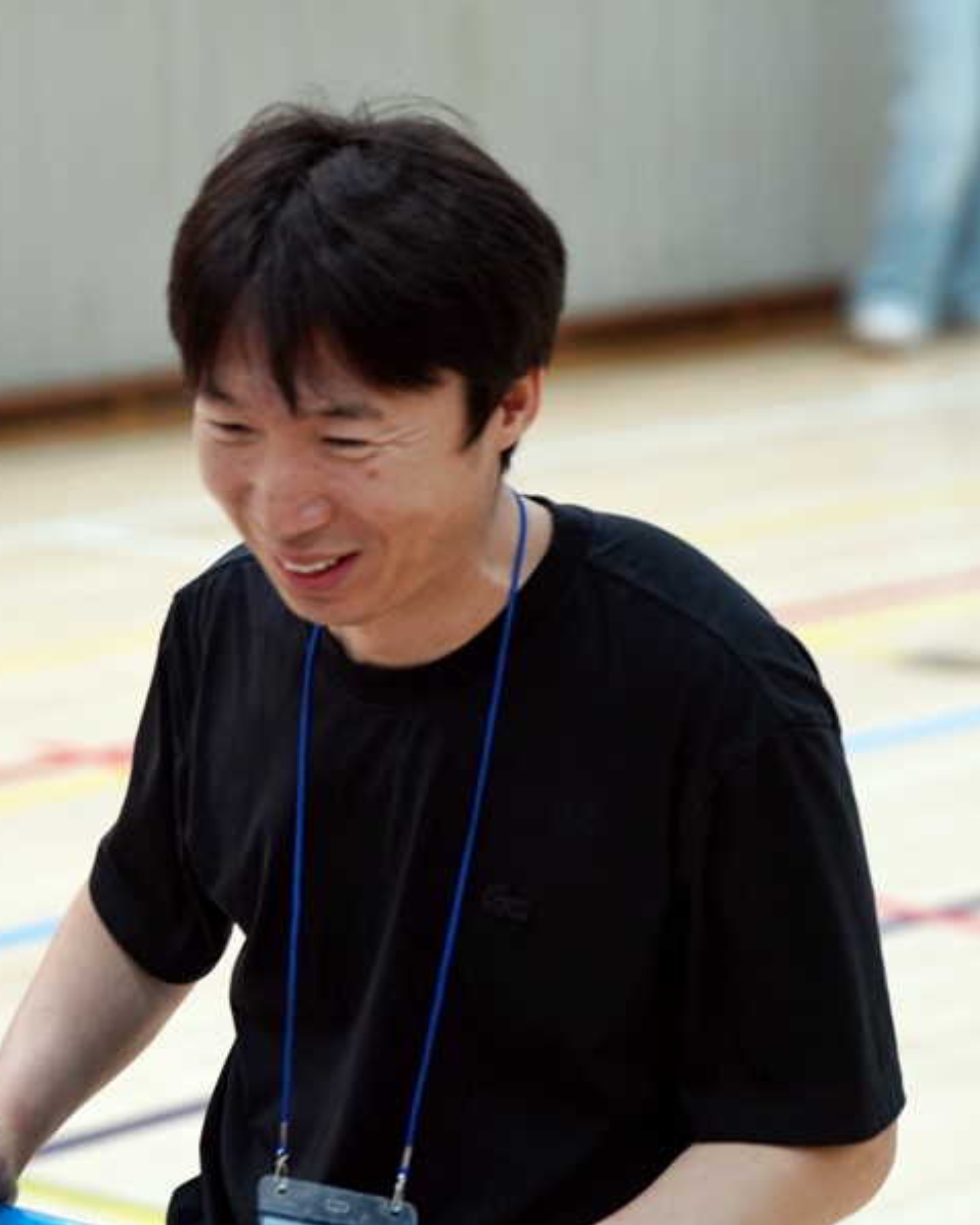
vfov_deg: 12.8
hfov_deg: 10.3
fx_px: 5436
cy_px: 614
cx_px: 334
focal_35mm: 150
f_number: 4
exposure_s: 1/160
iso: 1250
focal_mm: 106
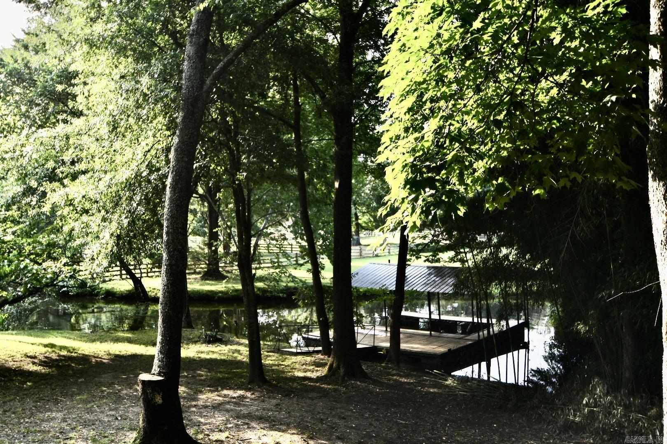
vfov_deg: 36.9
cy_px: 222
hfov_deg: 53.1
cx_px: 334
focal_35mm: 36
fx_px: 667
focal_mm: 24
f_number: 9
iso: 400
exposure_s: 1/200
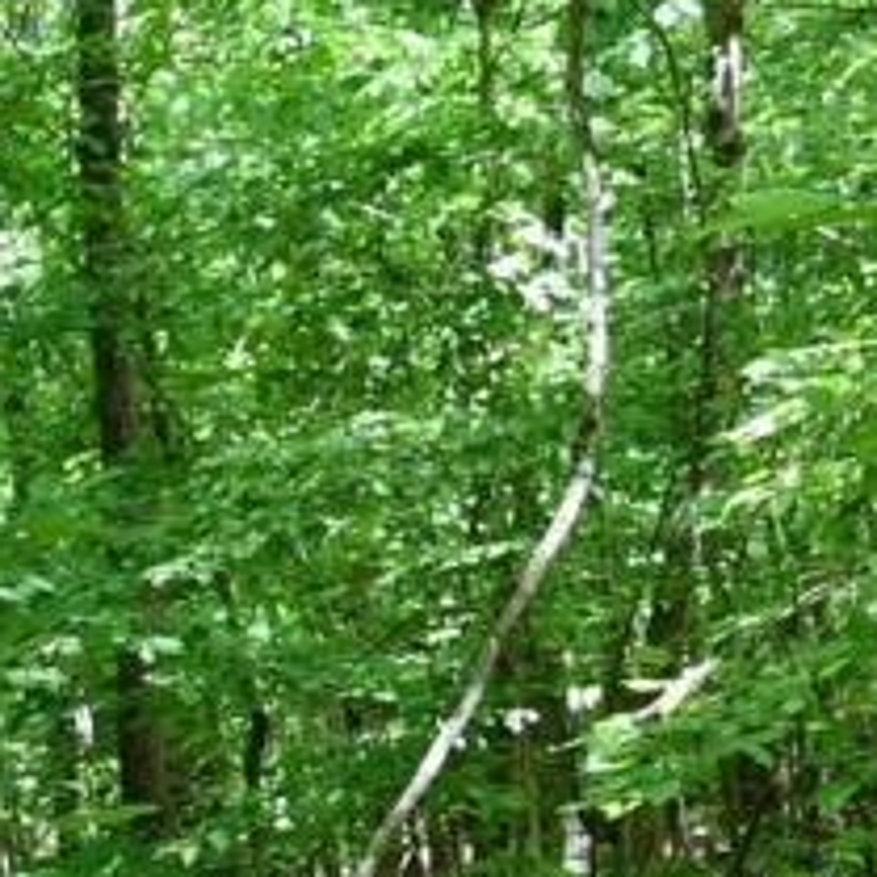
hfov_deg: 9.9
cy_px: 369
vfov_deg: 9.9
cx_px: 789
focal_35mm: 176
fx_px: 5045
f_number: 3.5
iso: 800
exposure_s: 1/250
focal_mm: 18
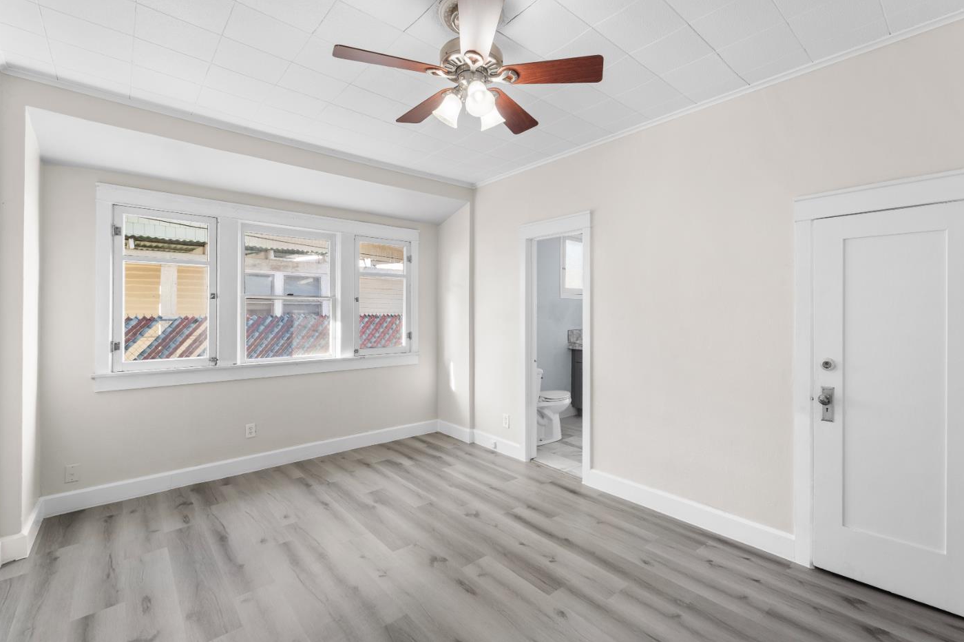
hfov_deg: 100.3
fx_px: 401
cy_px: 305
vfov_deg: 77.2
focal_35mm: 15
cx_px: 512
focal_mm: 14
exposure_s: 1/8
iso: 250
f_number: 8
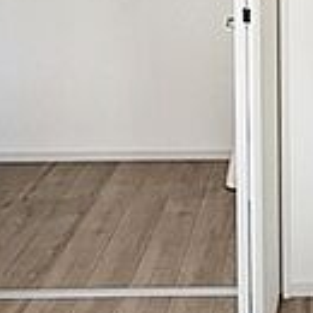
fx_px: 583
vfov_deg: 25.3
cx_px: 315
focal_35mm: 57
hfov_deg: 28.2
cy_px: -111
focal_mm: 1.83
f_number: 2.2
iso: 91
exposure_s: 1/100
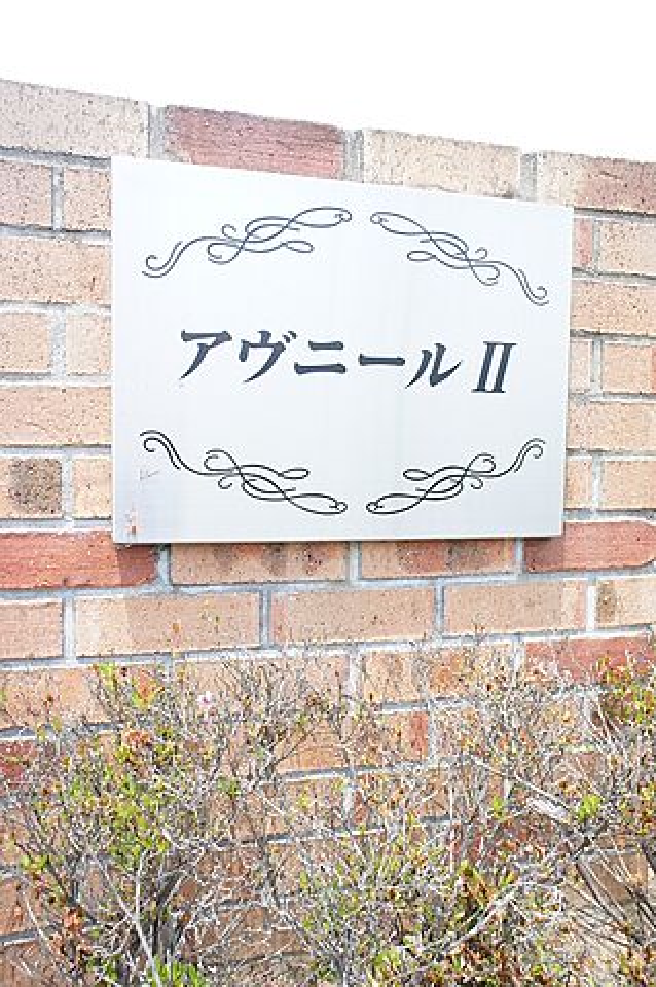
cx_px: 328
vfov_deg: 73.8
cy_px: 494
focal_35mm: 24
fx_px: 657
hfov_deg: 53.0
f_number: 6.3
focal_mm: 16
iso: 200
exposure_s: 1/200
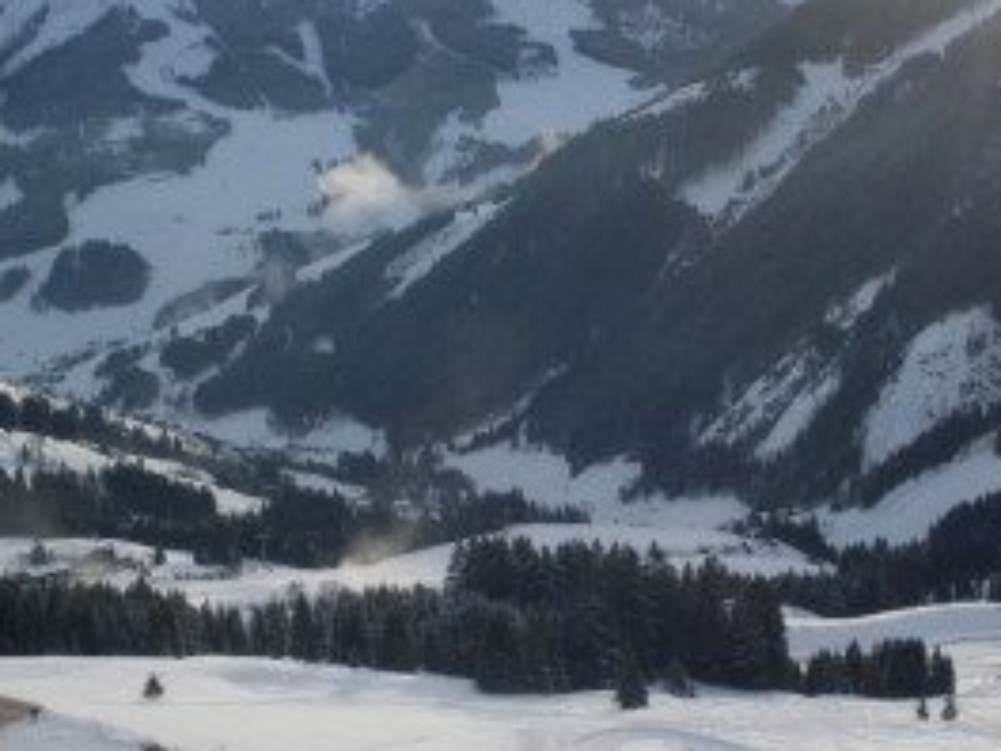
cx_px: 512
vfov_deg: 21.2
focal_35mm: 69
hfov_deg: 28.2
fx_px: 1995
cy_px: 485
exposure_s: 1/250
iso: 80
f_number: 8.4
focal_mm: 6.3
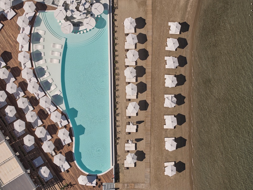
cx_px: 126
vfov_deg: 21.0
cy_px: 95
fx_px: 511
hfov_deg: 27.8
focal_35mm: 70
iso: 100
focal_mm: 19.35
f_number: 2.8
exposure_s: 1/2000
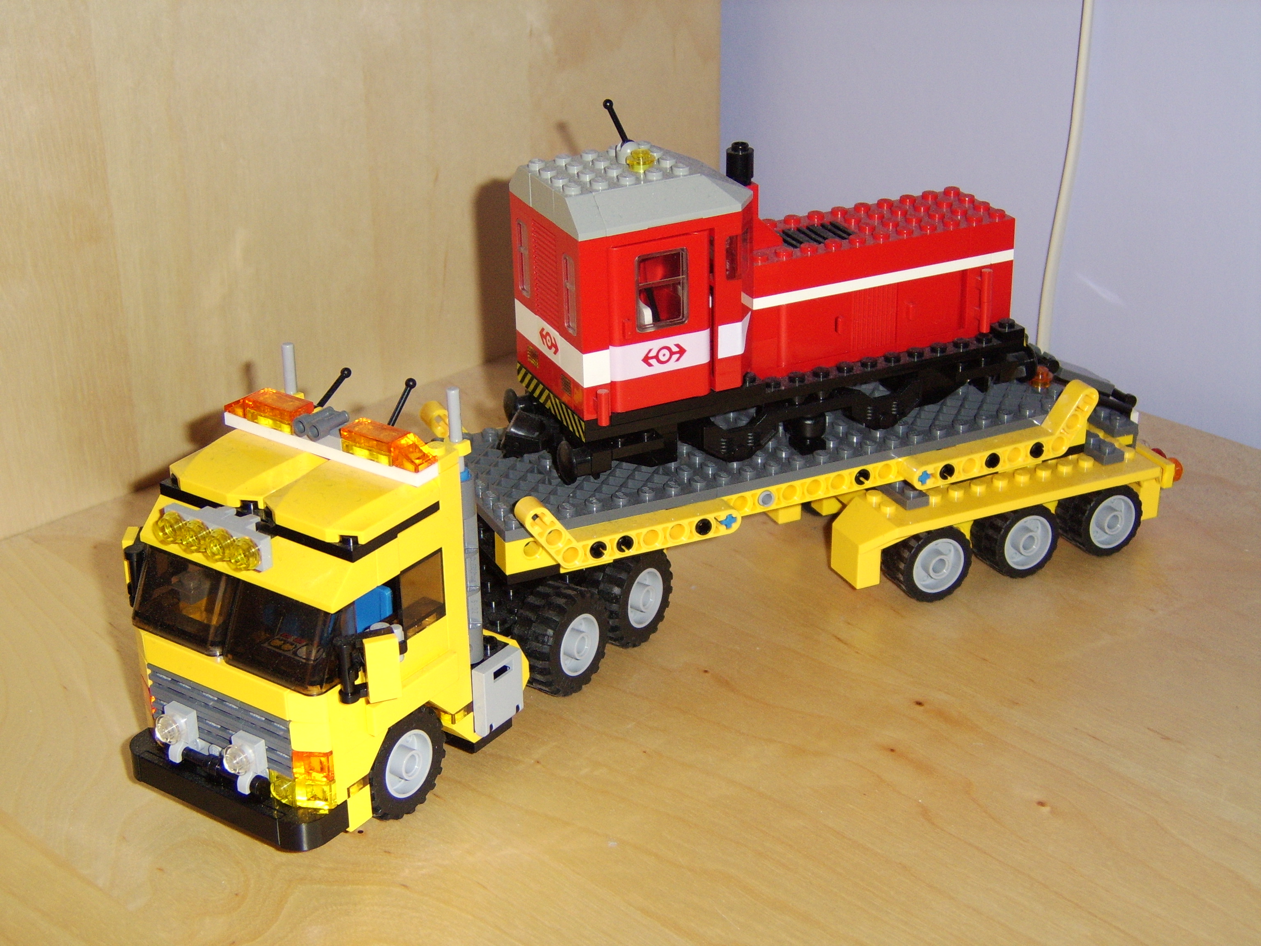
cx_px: 630
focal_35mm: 46
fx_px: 1676
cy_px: 473
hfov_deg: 41.2
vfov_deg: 31.5
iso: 200
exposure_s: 1/60
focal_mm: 11.93
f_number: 3.5
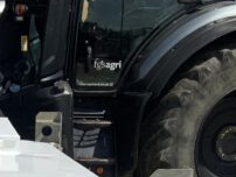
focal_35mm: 147
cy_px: 300
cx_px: 9
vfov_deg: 9.7
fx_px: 1003
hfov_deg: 13.3
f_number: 1.8
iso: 16
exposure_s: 1/3534
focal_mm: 3
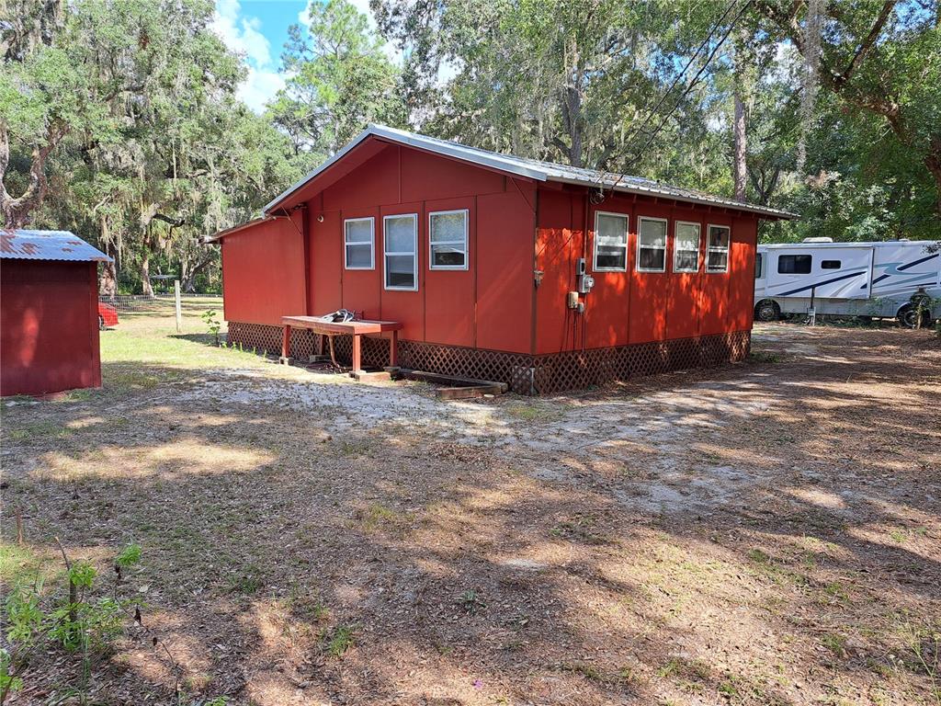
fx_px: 652
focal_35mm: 24
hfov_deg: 71.6
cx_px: 470
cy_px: 353
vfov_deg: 56.8
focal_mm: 5.23
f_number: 1.8
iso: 50
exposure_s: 1/316
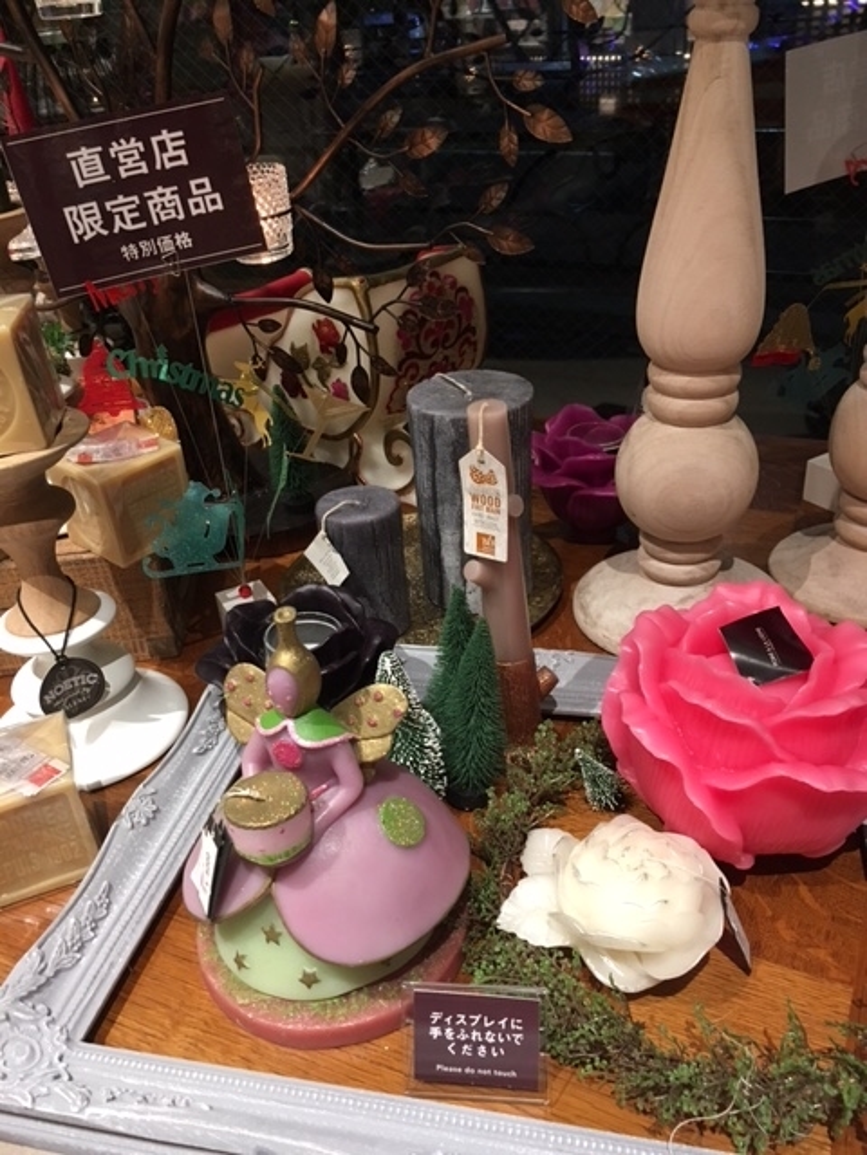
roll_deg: +4.8
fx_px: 968
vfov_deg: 61.7
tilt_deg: -31.0
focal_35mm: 29
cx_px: 434
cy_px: 578
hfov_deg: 48.2
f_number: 2.2
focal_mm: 4.15
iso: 125
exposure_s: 1/30
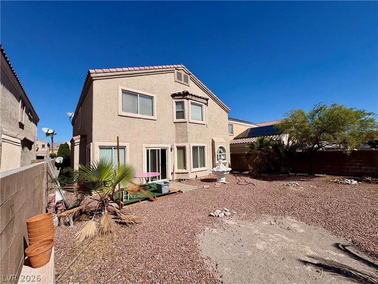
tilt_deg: +3.8
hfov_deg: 102.1
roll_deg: +2.0
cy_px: 142
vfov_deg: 85.7
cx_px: 189
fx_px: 153
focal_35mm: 14
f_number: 2.2
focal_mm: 2.22
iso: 50
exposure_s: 1/4367
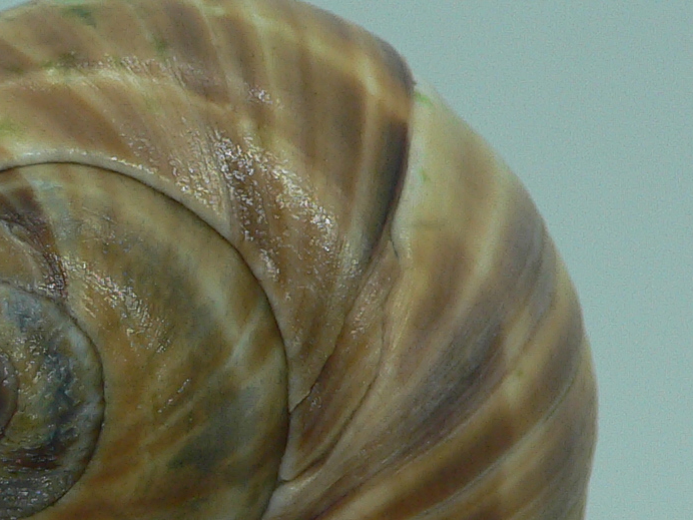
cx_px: 167
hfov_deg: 19.1
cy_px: 437
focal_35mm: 102
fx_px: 2042
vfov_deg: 14.4
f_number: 2.8
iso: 80
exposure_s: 1/60
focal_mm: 4.6
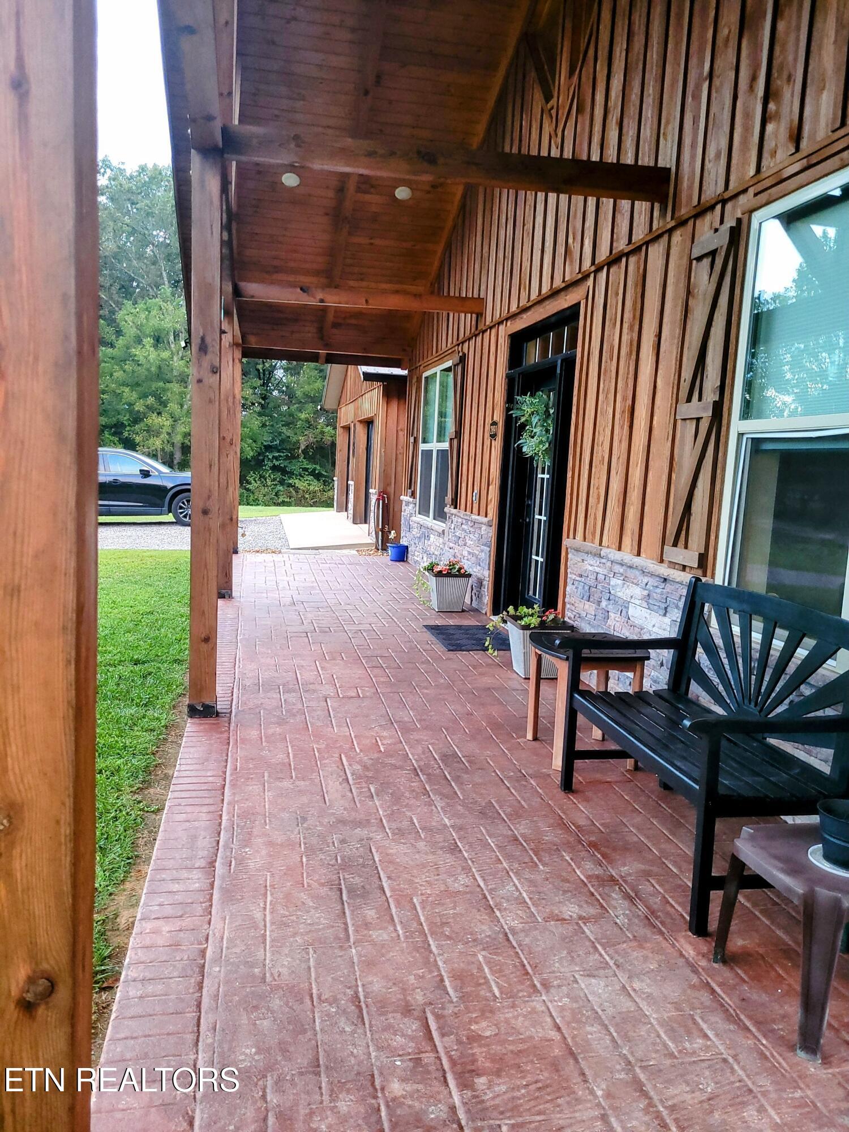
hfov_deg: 53.1
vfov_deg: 67.3
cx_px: 424
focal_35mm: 26
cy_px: 566
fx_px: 850
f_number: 1.8
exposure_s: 1/30
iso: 250
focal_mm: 5.4
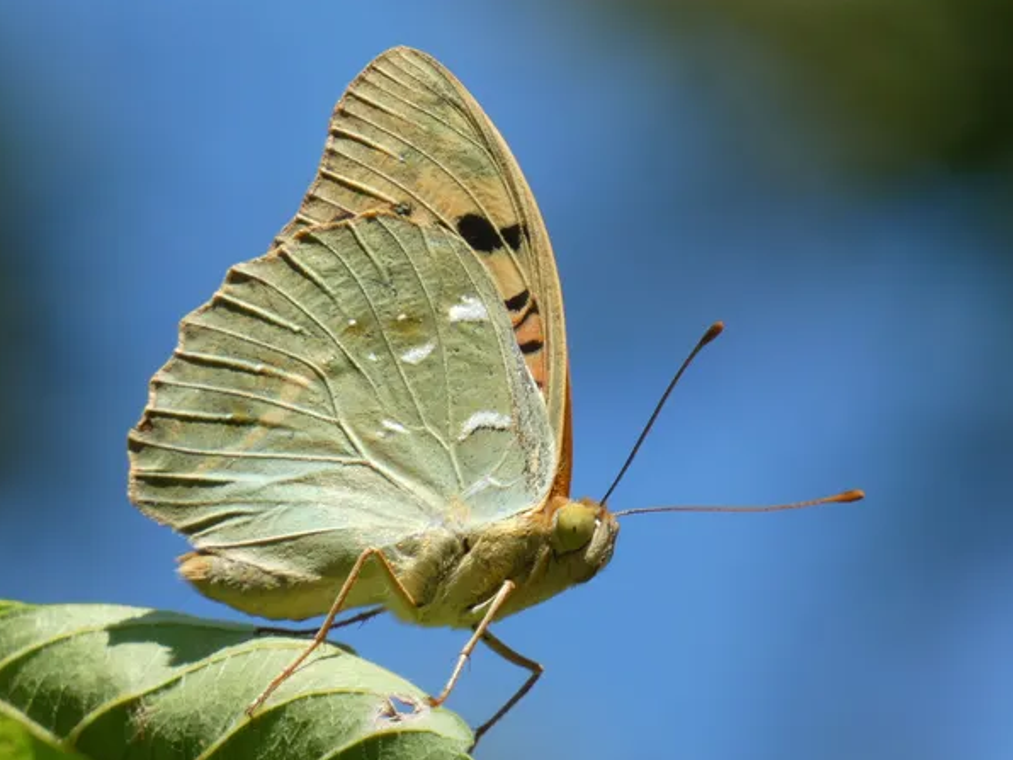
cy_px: 400
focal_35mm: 710
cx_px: 498
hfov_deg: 2.8
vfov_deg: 2.1
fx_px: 20777
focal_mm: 118.5
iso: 80
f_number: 5.6
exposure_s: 1/160
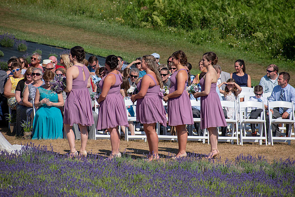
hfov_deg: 8.6
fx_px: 1967
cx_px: 148
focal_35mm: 240
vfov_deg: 5.7
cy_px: 98
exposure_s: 1/2000
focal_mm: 160
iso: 200
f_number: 5.6
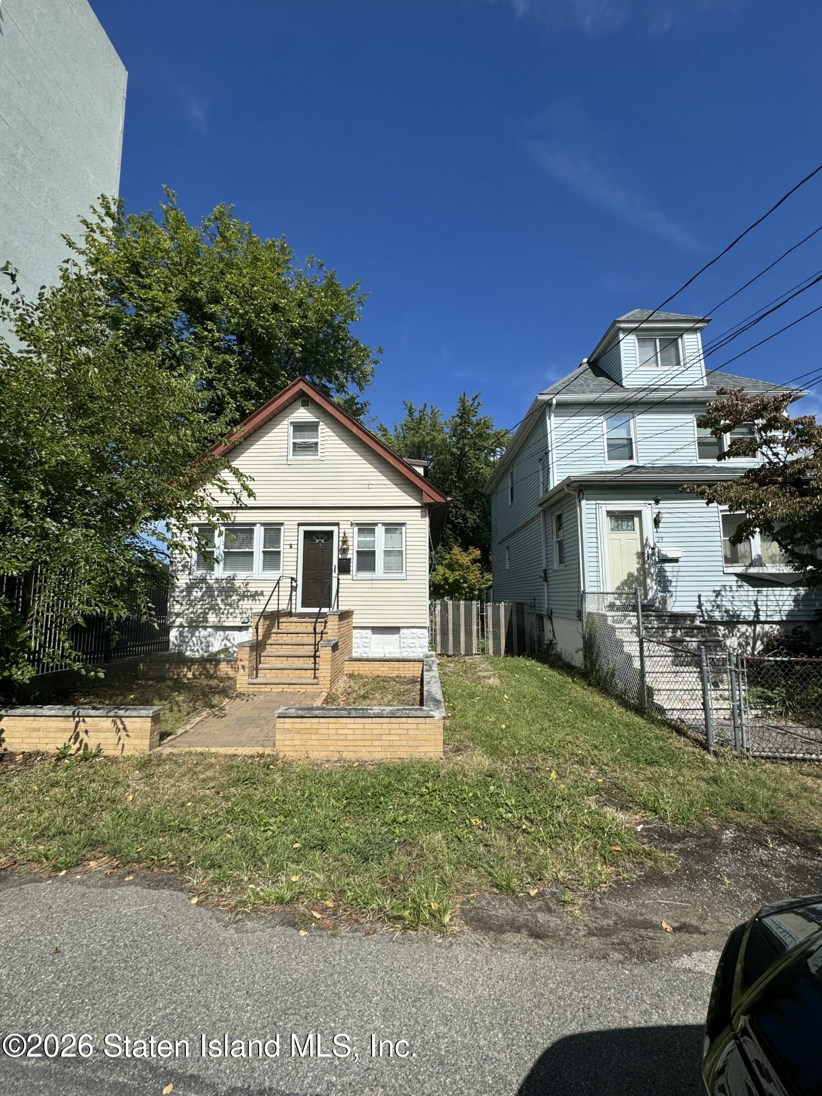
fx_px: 443
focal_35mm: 14
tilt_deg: +7.7
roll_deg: +1.6
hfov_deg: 85.7
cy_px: 548
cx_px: 411
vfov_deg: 102.1
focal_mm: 2.22
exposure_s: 1/4132
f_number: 2.2
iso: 50
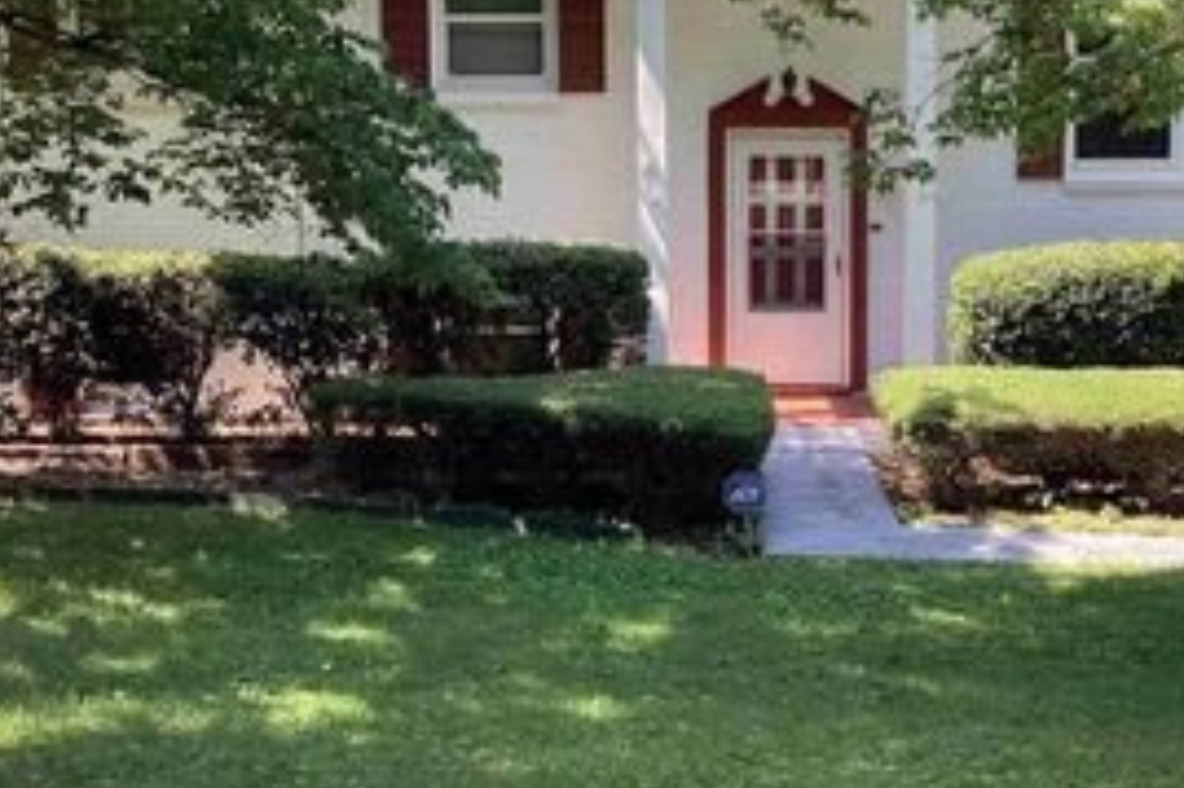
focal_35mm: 60
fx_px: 1972
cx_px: 691
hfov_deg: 33.3
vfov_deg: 22.5
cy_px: 293
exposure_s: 1/120
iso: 25
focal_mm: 3.3
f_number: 2.4
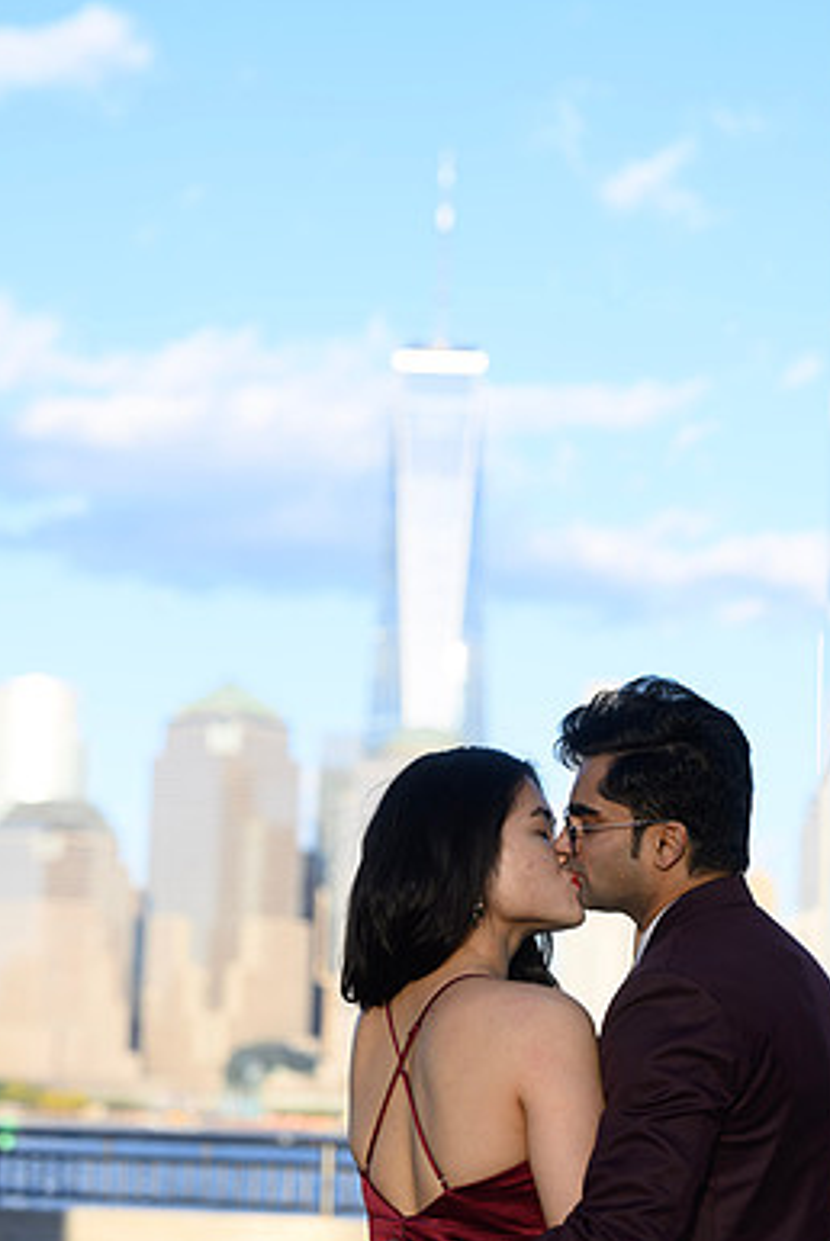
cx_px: 405
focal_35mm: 99
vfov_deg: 20.6
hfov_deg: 13.8
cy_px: 701
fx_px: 3417
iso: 160
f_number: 4
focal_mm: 85
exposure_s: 1/500
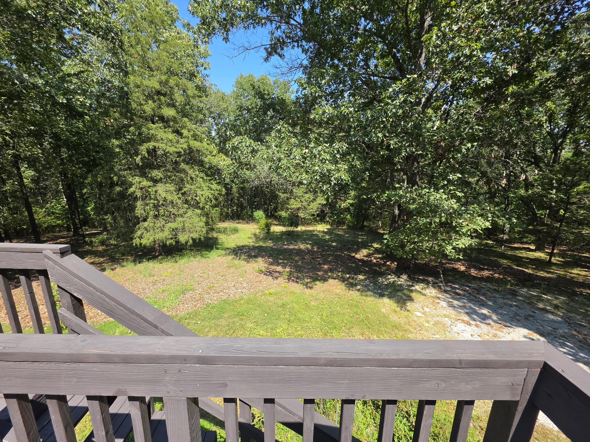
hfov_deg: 106.2
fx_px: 222
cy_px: 221
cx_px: 295
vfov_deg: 89.9
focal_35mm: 13
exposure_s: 1/643
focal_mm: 2.2
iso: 32
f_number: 1.9
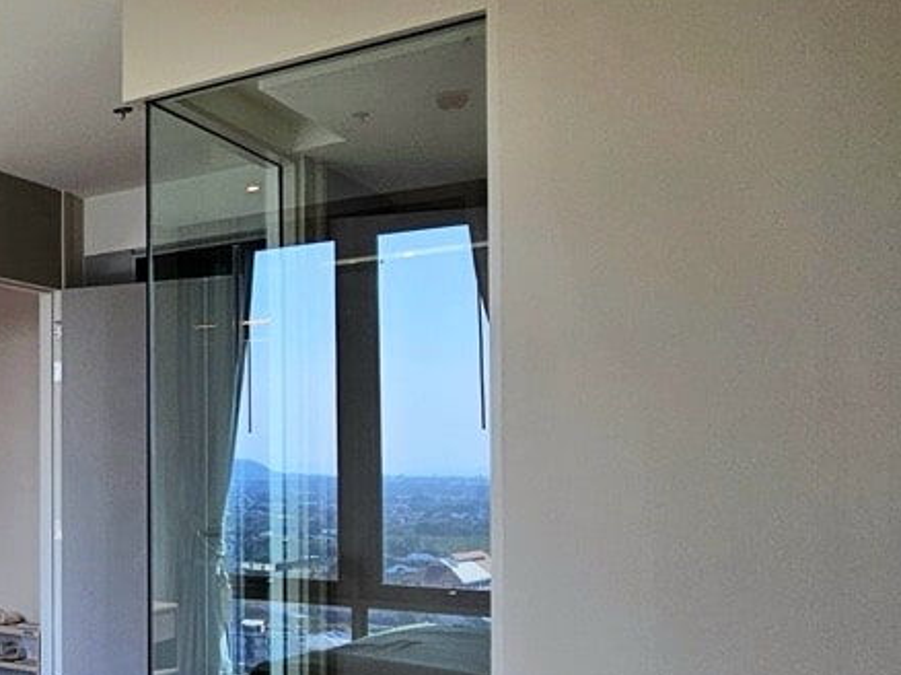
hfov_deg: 33.2
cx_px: -315
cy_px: 473
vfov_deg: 37.1
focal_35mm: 38
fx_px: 989
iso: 50
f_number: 2.2
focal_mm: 2.2
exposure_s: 1/139
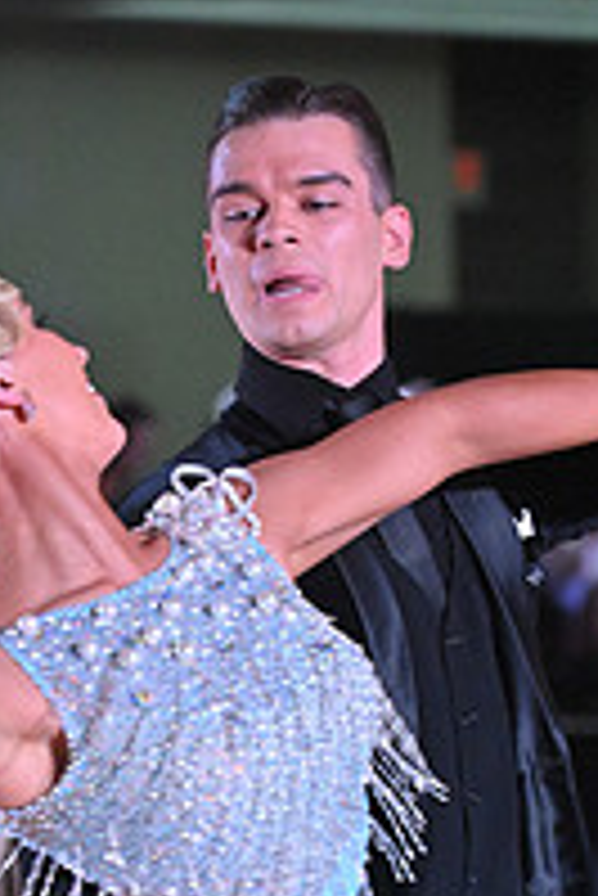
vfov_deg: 5.4
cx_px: 92
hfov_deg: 3.6
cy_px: 1139
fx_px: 9426
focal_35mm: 379
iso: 5000
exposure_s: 1/400
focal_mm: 130
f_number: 5
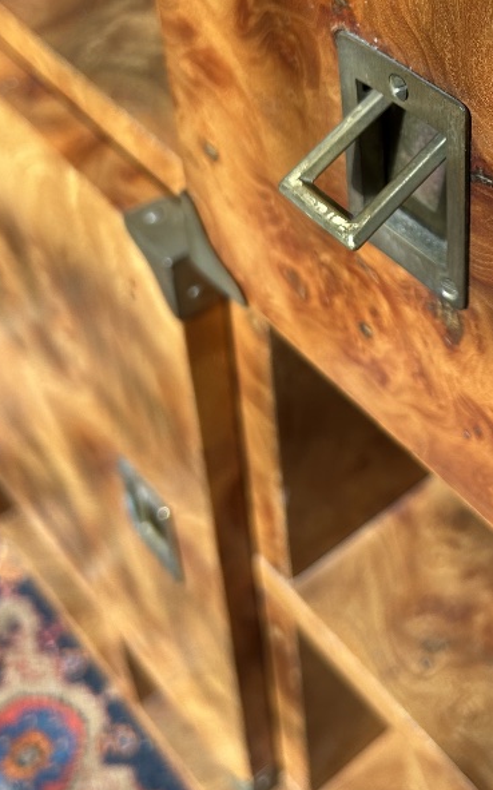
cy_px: 150
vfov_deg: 35.1
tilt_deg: -39.1
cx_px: 496
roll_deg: -2.1
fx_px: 1205
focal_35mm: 56
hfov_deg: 22.2
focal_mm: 5.7
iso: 40
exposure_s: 1/160
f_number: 1.5
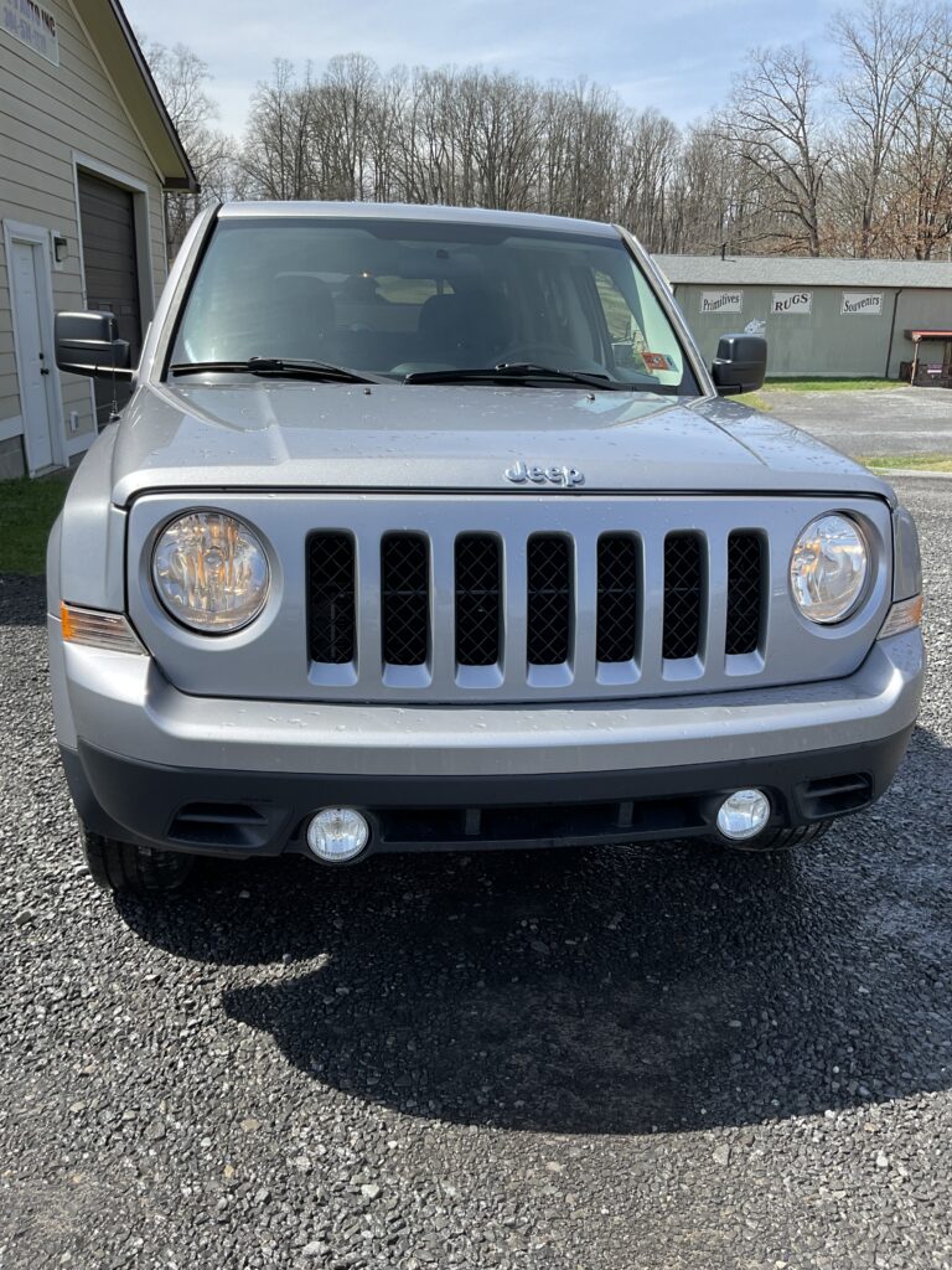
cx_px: 476
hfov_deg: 48.2
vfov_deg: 61.7
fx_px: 1063
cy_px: 635
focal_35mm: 29
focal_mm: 3
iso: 16
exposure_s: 1/962
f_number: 1.8
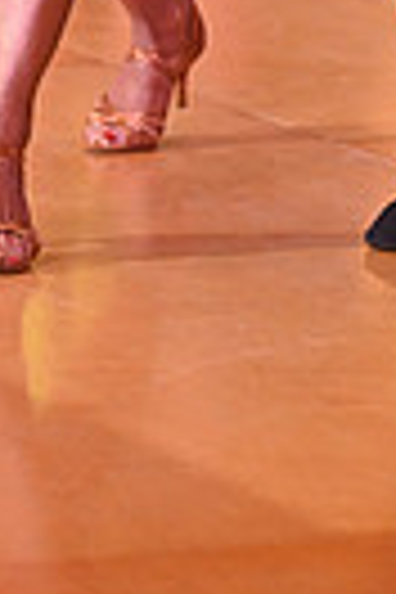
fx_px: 5956
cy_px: -670
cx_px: 281
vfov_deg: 5.6
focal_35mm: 361
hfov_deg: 3.8
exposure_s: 1/200
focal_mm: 82
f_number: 5.6
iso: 2500
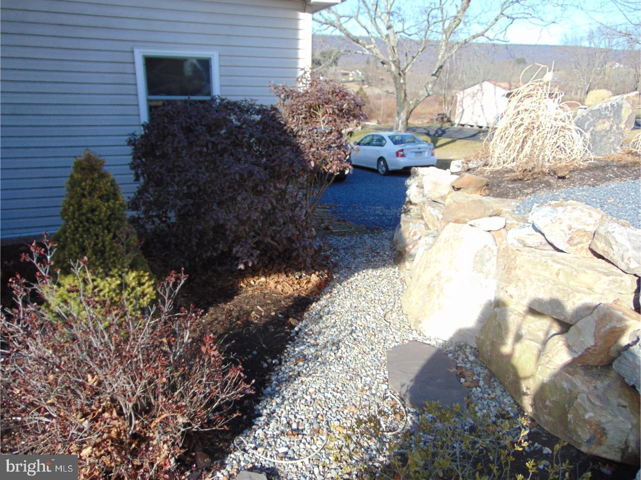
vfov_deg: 54.9
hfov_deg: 69.4
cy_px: 240
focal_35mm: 25
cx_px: 320
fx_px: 463
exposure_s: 1/500
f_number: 3
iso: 80
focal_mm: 4.5
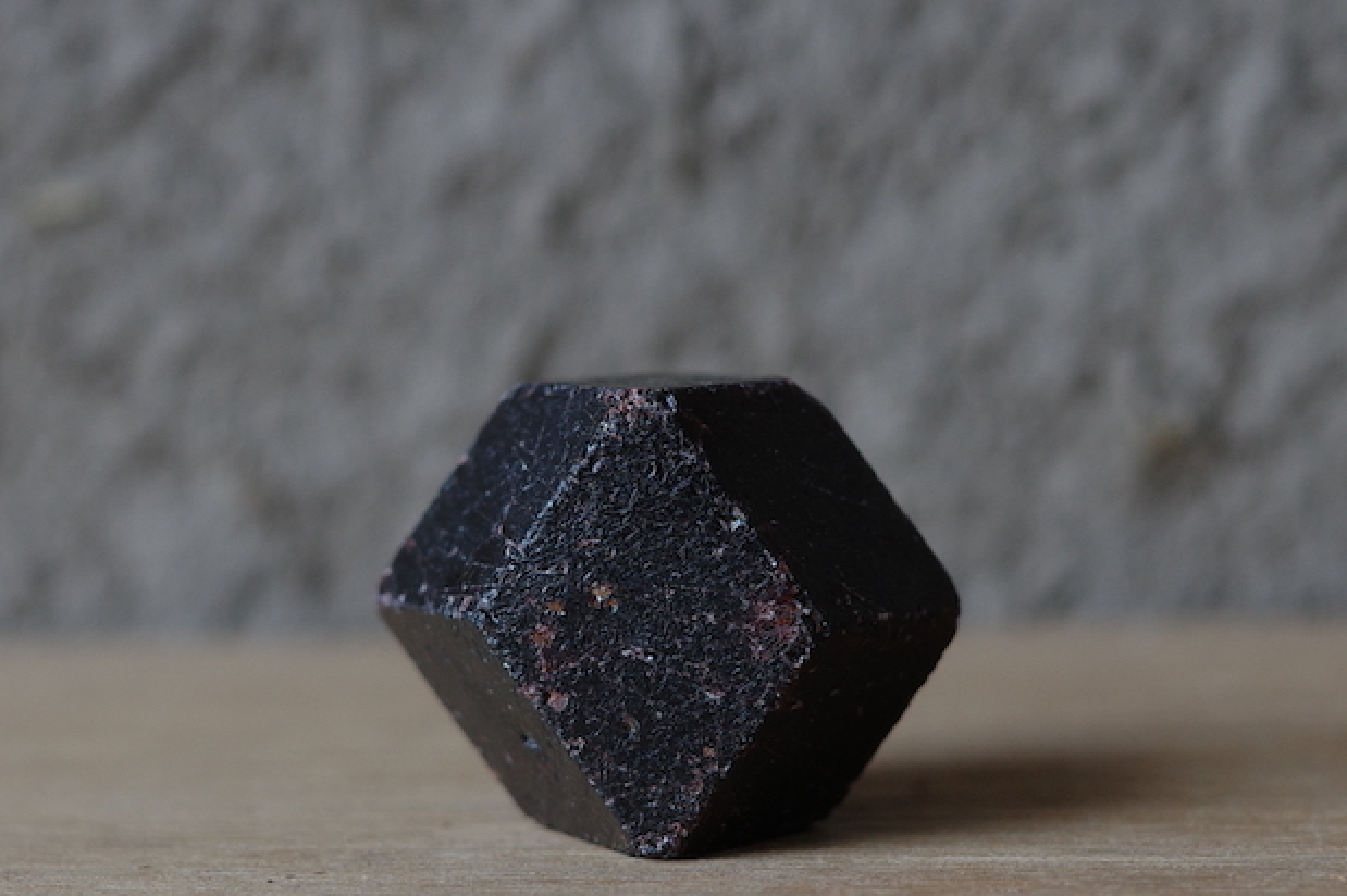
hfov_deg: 21.0
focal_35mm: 97
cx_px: 659
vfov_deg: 14.1
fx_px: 3627
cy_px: 518
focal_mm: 26
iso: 200
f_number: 2.8
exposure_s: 1/125
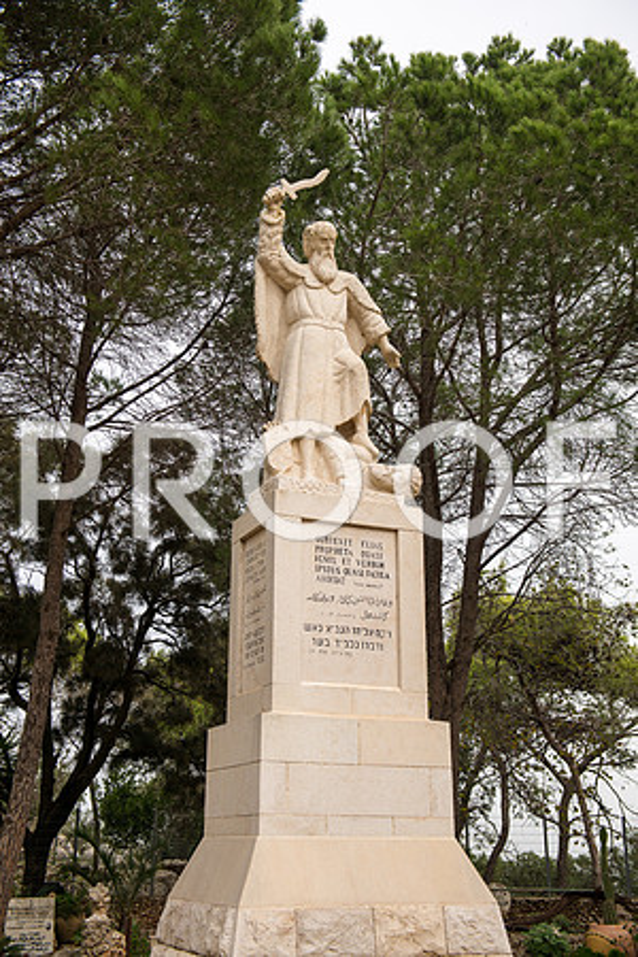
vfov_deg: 48.5
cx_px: 319
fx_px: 1063
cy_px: 478
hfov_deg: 33.4
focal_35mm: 40
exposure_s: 1/500
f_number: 3.5
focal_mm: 40
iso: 100
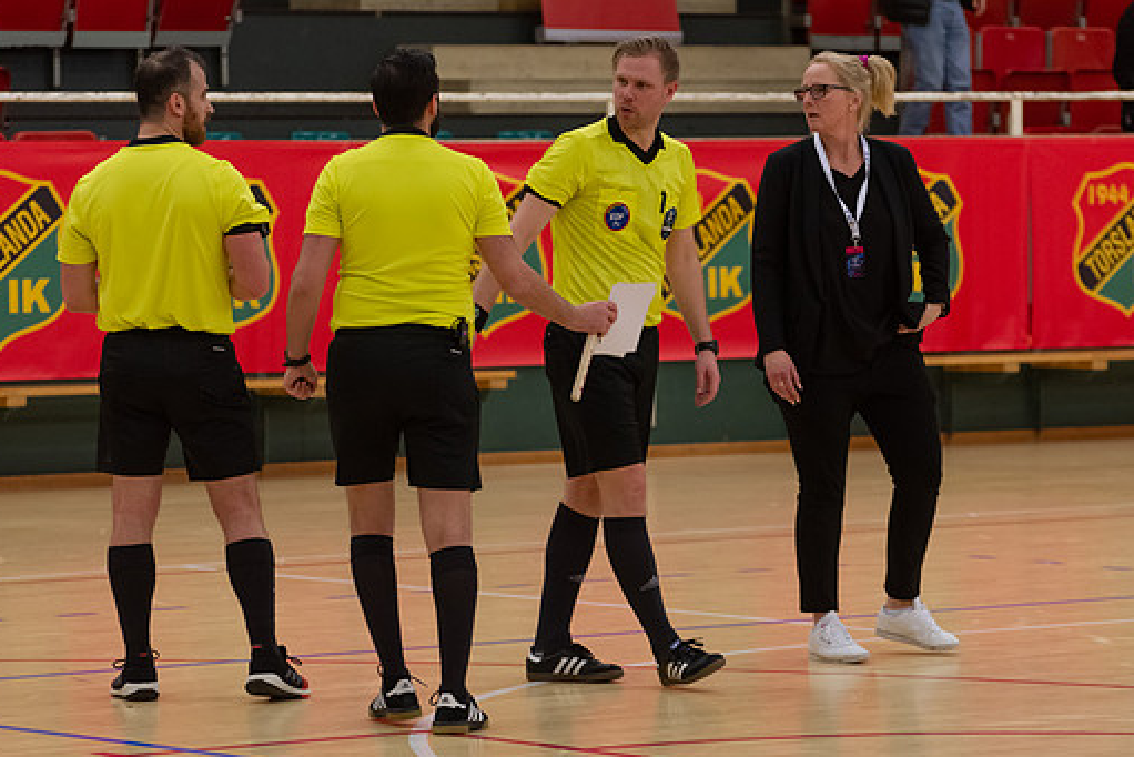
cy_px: 372
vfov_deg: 6.9
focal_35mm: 200
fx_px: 6301
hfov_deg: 10.3
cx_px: 557
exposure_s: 1/640
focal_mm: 165
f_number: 5
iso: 3200
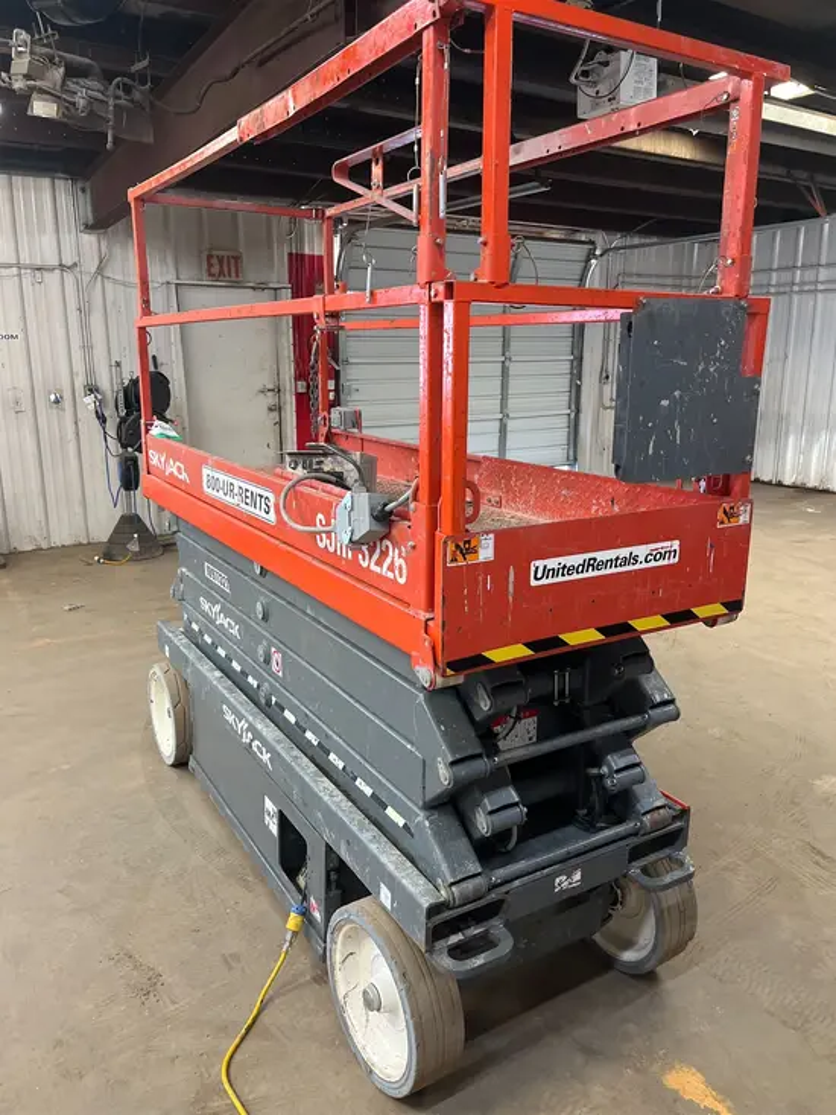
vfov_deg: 67.3
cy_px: 558
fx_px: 837
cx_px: 418
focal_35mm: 26
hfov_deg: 53.1
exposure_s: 1/60
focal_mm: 5.1
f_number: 1.6
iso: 200
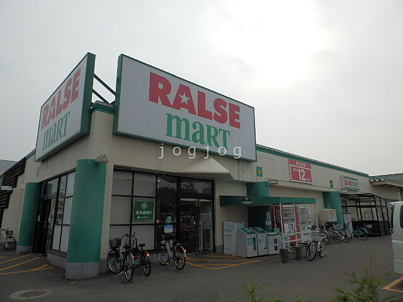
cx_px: 202
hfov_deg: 71.6
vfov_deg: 56.8
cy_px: 151
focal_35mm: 24
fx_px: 279
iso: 80
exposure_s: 1/160
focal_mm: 4.2
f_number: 7.9
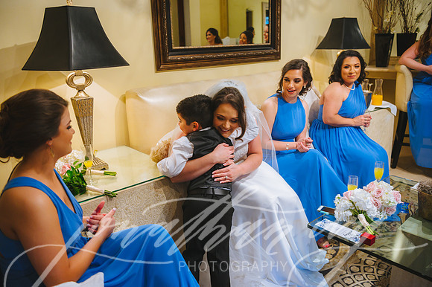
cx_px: 216
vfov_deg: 43.6
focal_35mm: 30
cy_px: 144
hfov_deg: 62.0
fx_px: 360
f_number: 2.8
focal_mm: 30
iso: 1000
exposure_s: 1/250
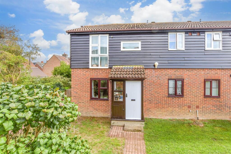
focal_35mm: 15
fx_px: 96
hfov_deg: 100.4
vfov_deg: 77.3
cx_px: 116
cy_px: 77
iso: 400
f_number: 8
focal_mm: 10
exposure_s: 1/400
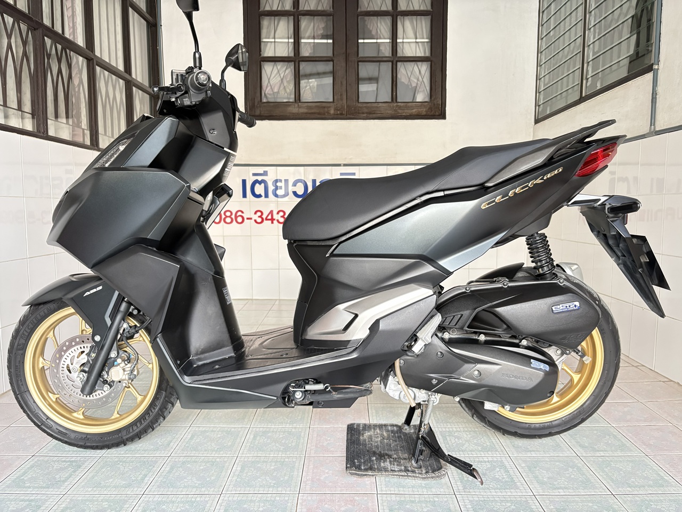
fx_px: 512
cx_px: 341
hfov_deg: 67.3
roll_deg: +0.5
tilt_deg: -5.1
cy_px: 256
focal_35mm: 26
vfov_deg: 53.1
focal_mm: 5.96
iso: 320
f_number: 1.6
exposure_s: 1/60
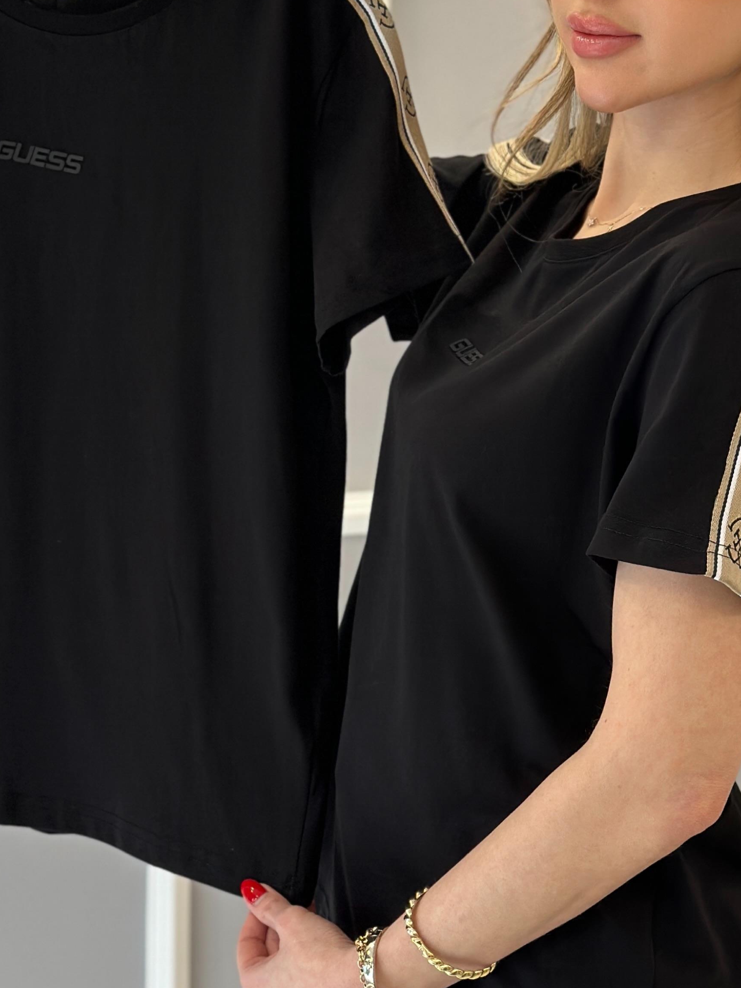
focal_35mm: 84
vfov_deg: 23.3
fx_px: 2398
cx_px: 348
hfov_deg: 17.6
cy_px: 427
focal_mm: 6.86
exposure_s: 1/90
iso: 125
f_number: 1.78
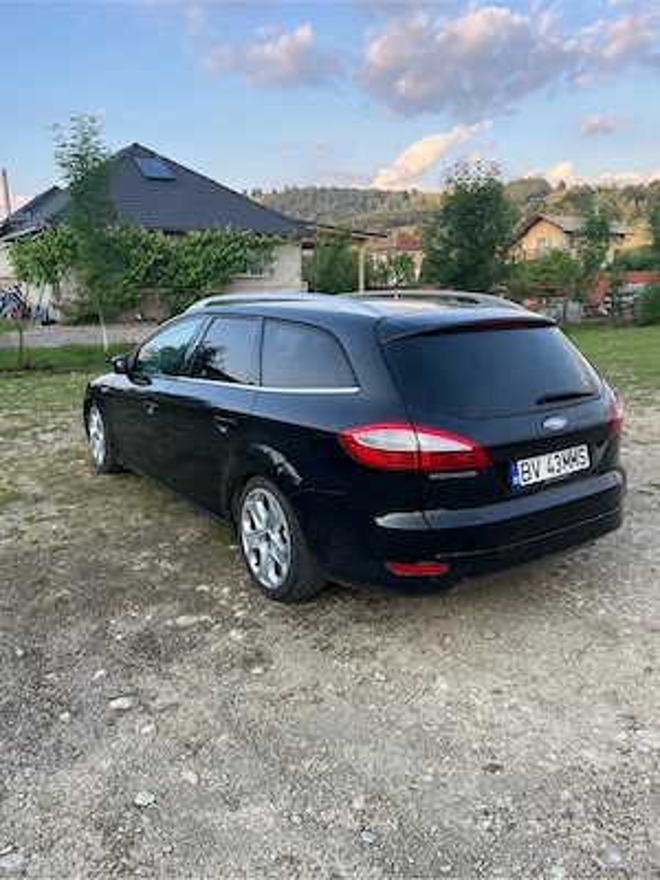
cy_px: 440
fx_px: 661
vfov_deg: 67.3
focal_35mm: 26
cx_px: 330
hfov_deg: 53.1
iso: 50
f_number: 1.6
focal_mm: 5.1
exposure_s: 1/341
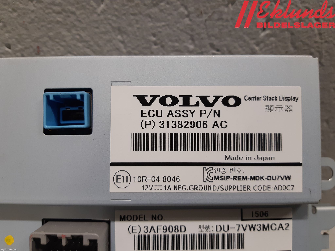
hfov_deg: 67.3
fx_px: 252
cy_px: 126
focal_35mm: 26
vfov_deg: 53.1
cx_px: 168
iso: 100
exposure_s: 1/50
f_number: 1.7
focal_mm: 3.93
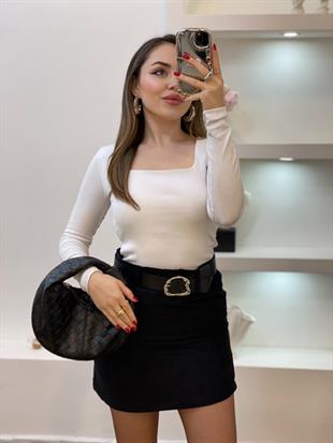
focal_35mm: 52
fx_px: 667
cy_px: 222
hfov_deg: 28.0
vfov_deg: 36.8
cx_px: 166
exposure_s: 1/100
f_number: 2
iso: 80
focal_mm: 6
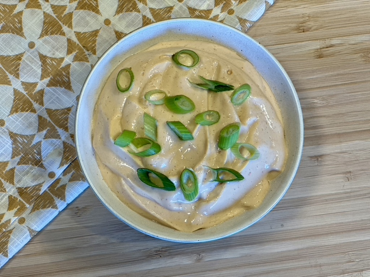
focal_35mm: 77
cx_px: 185
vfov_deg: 19.1
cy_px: 138
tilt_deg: -77.9
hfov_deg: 25.3
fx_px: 823
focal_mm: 9
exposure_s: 1/120
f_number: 2.8
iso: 200
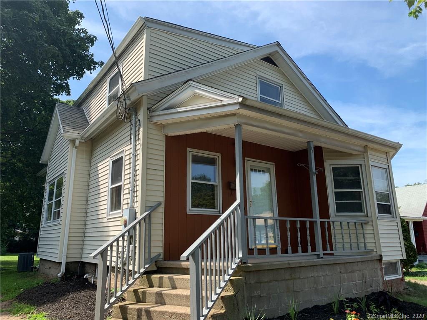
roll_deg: -0.6
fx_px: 321
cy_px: 160
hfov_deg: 67.3
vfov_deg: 53.1
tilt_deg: +19.2
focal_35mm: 26
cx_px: 214
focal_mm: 4.25
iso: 25
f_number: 1.8
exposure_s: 1/936
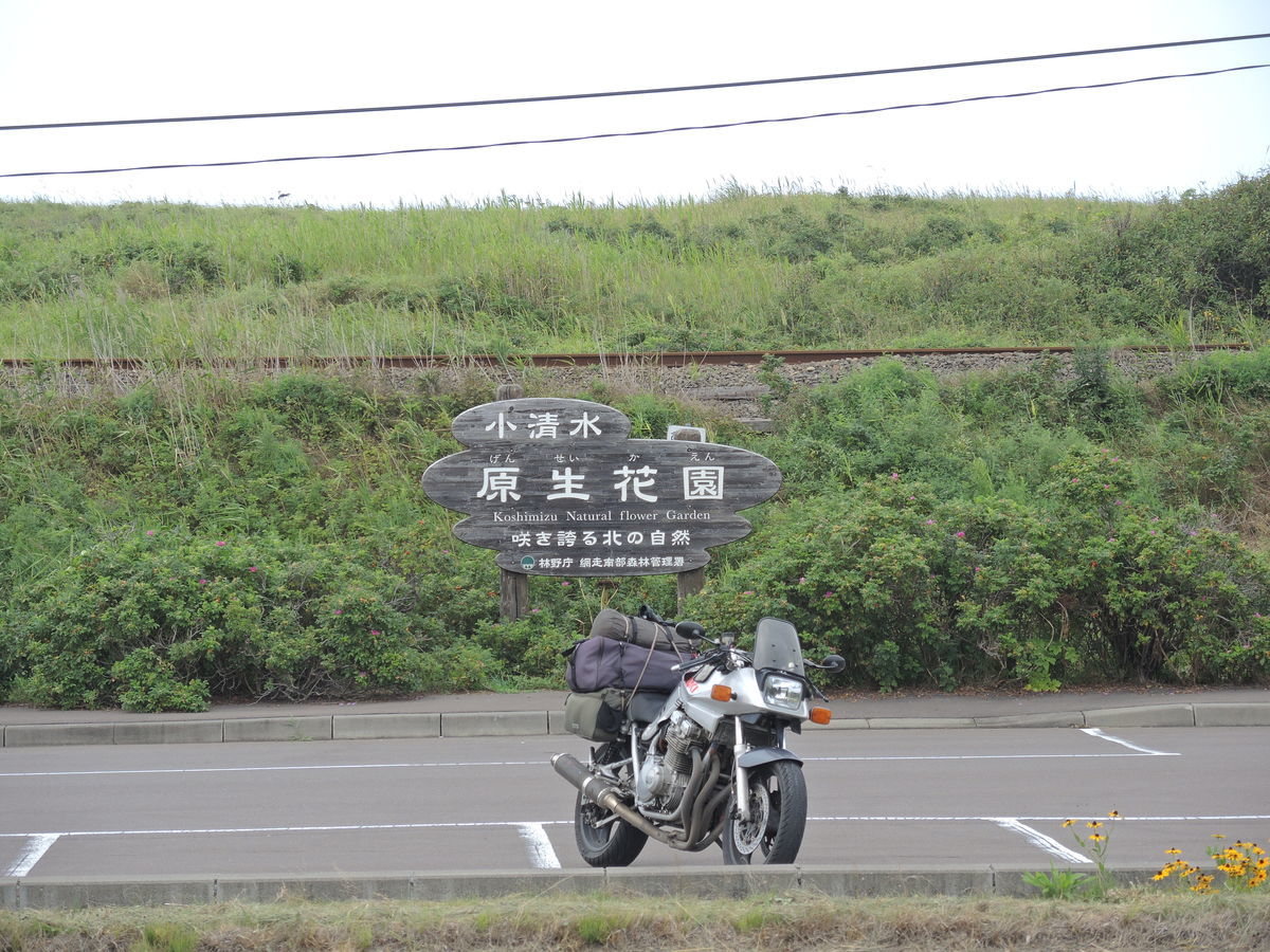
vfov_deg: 11.0
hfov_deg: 14.6
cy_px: 476
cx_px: 635
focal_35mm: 135
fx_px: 4953
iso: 100
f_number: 3.5
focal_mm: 28.4
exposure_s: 1/250
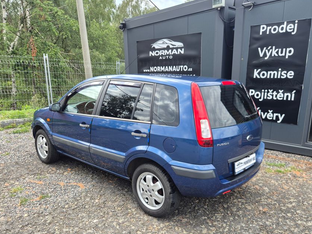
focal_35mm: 28
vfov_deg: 49.5
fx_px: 252
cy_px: 138
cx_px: 150
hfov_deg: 63.4
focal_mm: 5.4
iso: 25
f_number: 1.8
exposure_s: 1/329
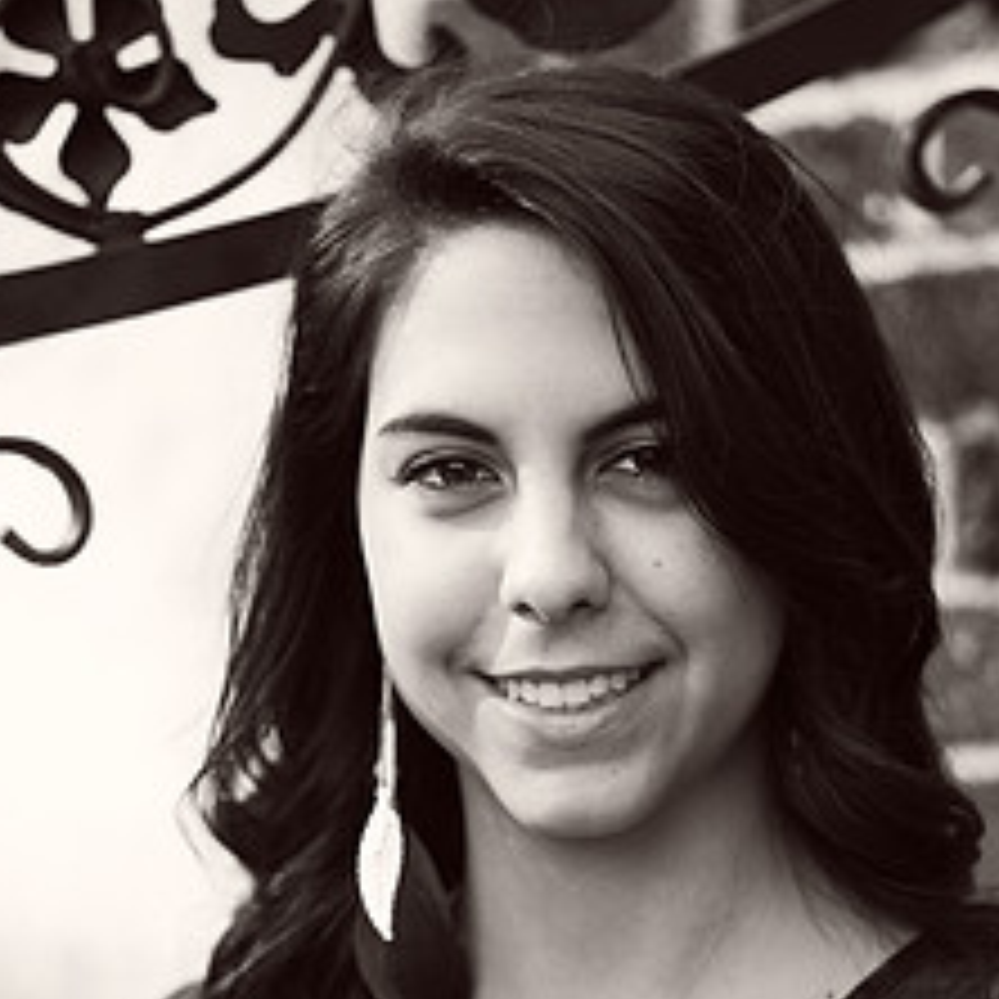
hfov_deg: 9.7
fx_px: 5910
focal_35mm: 181
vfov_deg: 9.6
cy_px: 716
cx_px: 466
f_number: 2.8
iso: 320
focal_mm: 105
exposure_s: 1/800
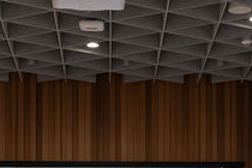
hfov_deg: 14.9
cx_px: 131
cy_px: 326
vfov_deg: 9.4
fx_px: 966
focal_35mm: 138
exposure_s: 1/80
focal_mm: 28
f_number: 7.1
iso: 5000
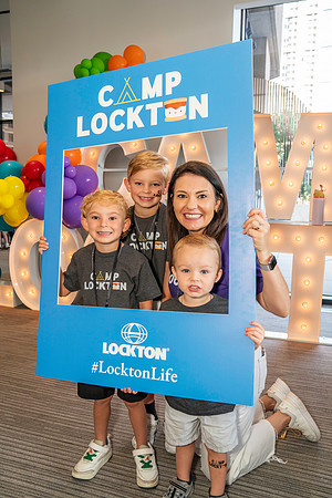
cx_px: 166
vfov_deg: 67.4
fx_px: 373
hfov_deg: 47.9
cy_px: 249
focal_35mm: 27
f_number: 4.5
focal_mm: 27
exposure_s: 1/200
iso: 1000
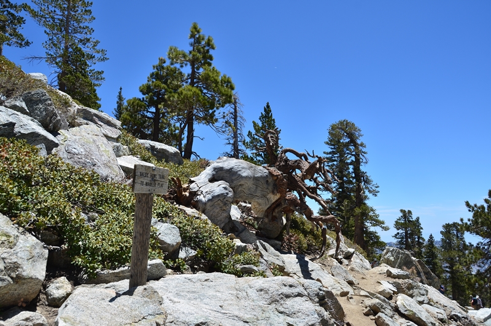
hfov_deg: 67.5
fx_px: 368
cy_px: 163
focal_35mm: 27
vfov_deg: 47.7
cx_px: 246
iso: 100
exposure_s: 1/320
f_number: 7.1
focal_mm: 18
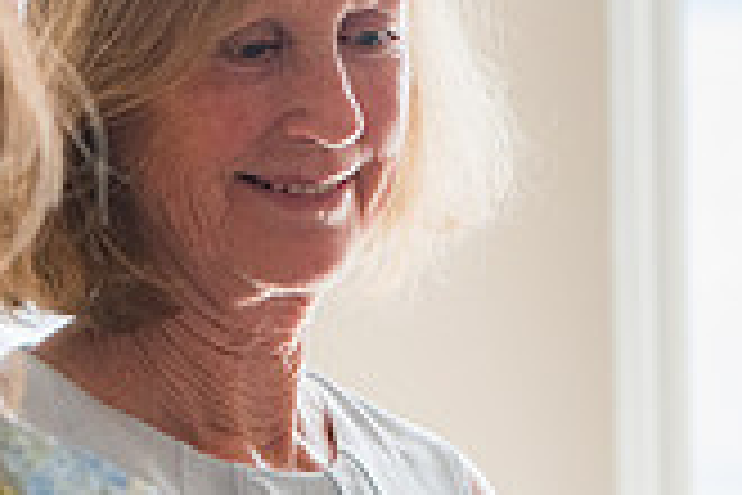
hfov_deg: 5.6
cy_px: 344
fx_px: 7584
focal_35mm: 368
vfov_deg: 3.7
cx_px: 818
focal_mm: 70
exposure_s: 1/800
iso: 640
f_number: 3.2
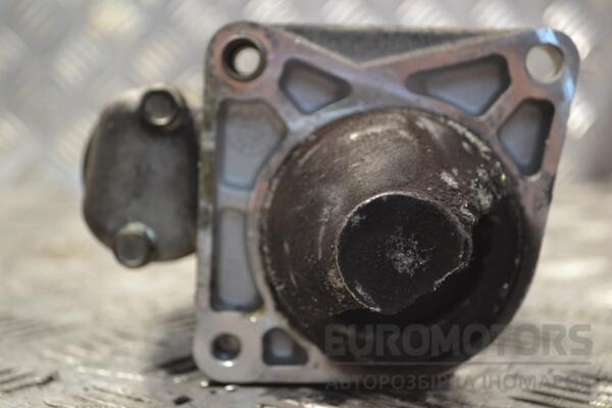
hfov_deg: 33.4
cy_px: 204
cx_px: 306
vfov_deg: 22.6
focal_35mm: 60
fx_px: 1020
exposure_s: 1/30
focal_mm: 40
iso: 400
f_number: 5.3
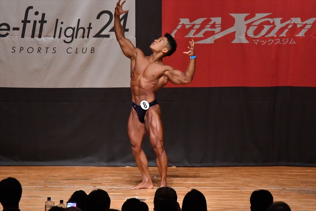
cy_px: 106
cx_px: 158
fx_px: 2237
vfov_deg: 5.4
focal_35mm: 255
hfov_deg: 8.1
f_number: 5.6
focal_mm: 170
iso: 10000
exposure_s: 1/400
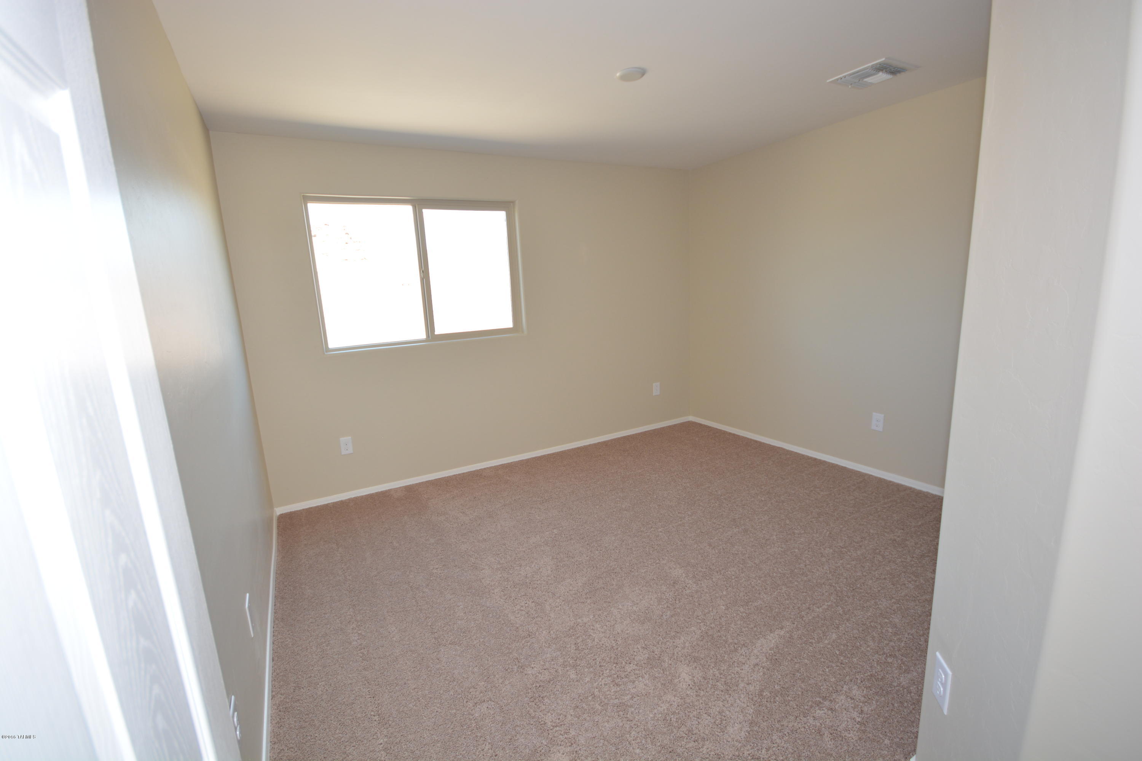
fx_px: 476
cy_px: 380
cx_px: 571
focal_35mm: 15
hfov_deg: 100.4
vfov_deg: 77.3
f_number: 4
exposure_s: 1/60
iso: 320
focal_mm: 10
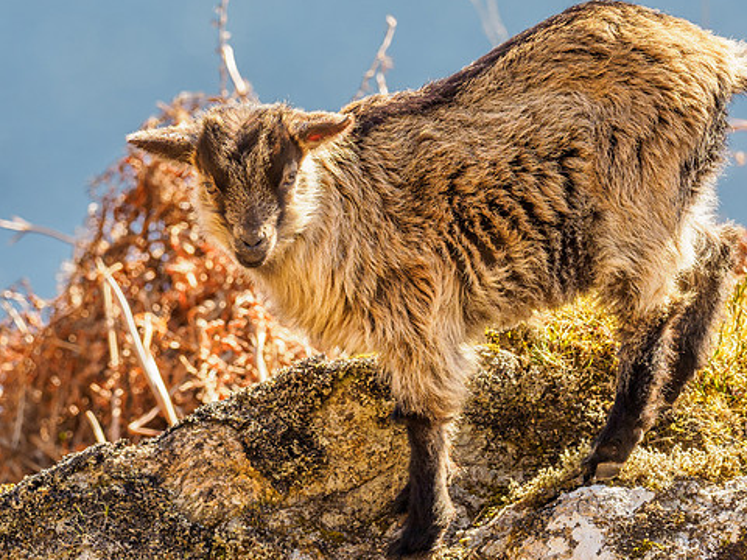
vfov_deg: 2.0
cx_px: 402
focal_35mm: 726
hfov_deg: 2.7
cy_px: 257
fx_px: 15667
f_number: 4.5
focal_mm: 300
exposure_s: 1/1000
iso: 1000
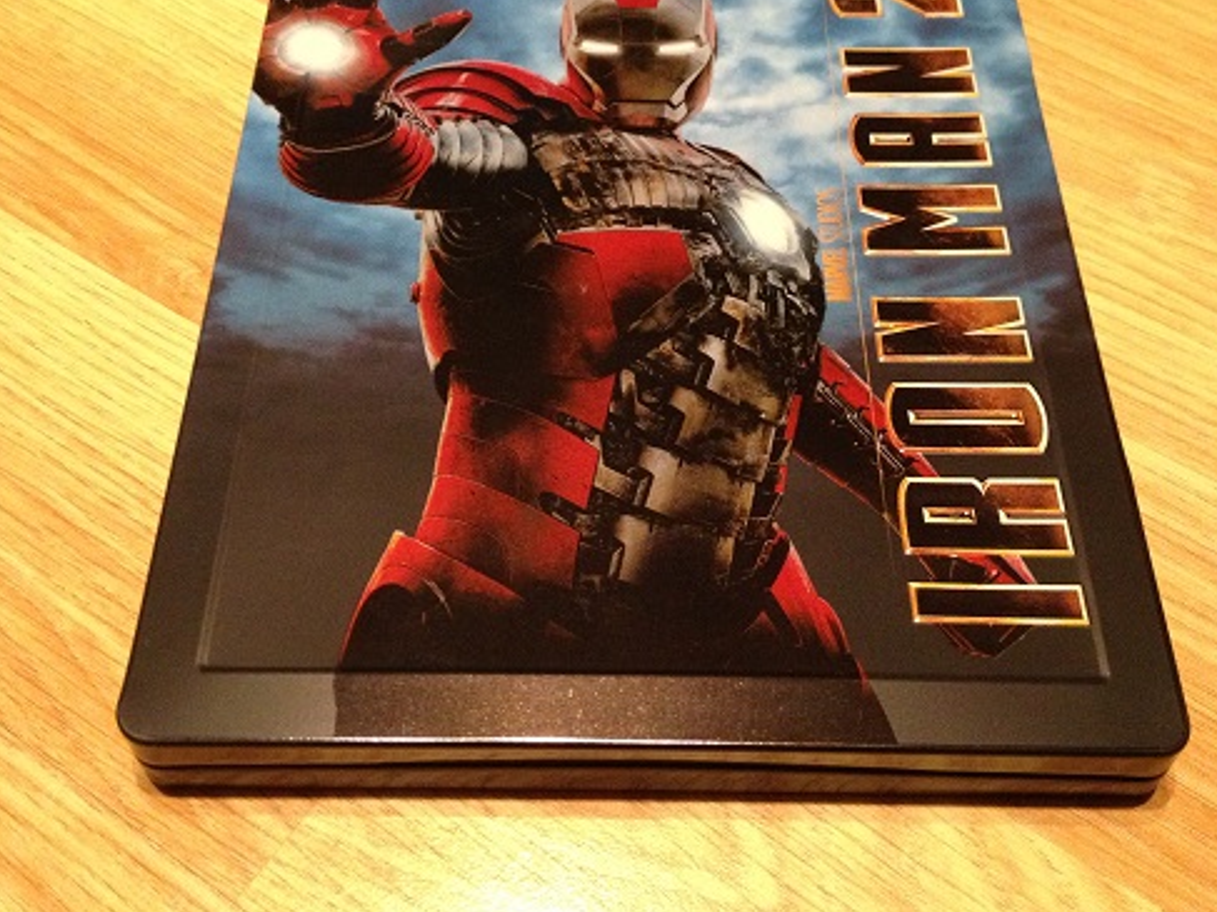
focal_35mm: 46
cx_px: 612
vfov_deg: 31.4
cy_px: 352
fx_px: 1617
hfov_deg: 41.2
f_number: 2.4
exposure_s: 1/20
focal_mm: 4.28
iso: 400
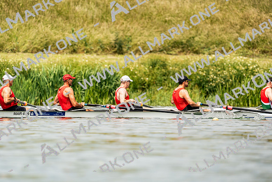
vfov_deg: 2.8
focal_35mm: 496
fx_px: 3748
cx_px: 136
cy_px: 91
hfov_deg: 4.2
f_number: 6.3
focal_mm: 496
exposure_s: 1/2000
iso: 160
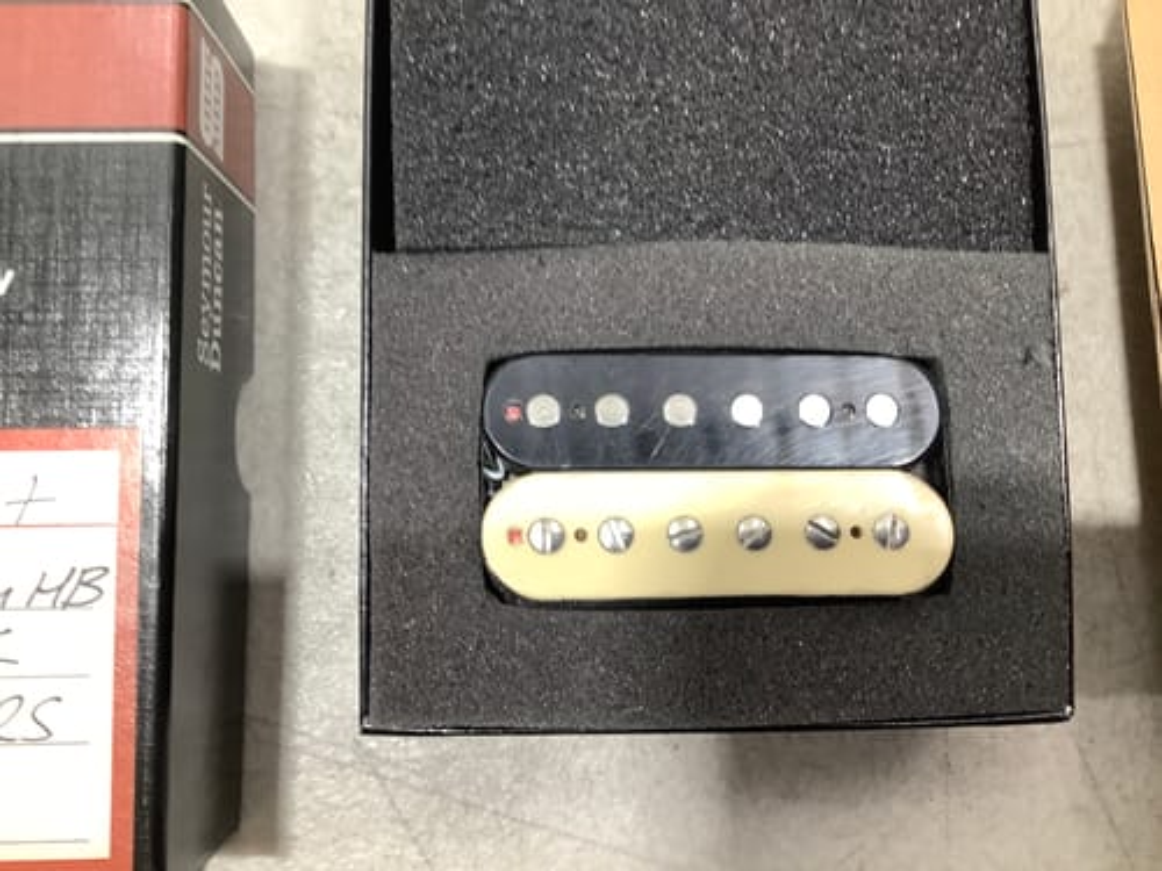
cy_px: 436
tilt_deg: -84.7
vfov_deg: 45.4
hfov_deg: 58.4
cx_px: 581
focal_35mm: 31
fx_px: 1041
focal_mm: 3.3
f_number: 2.4
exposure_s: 1/50
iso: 80
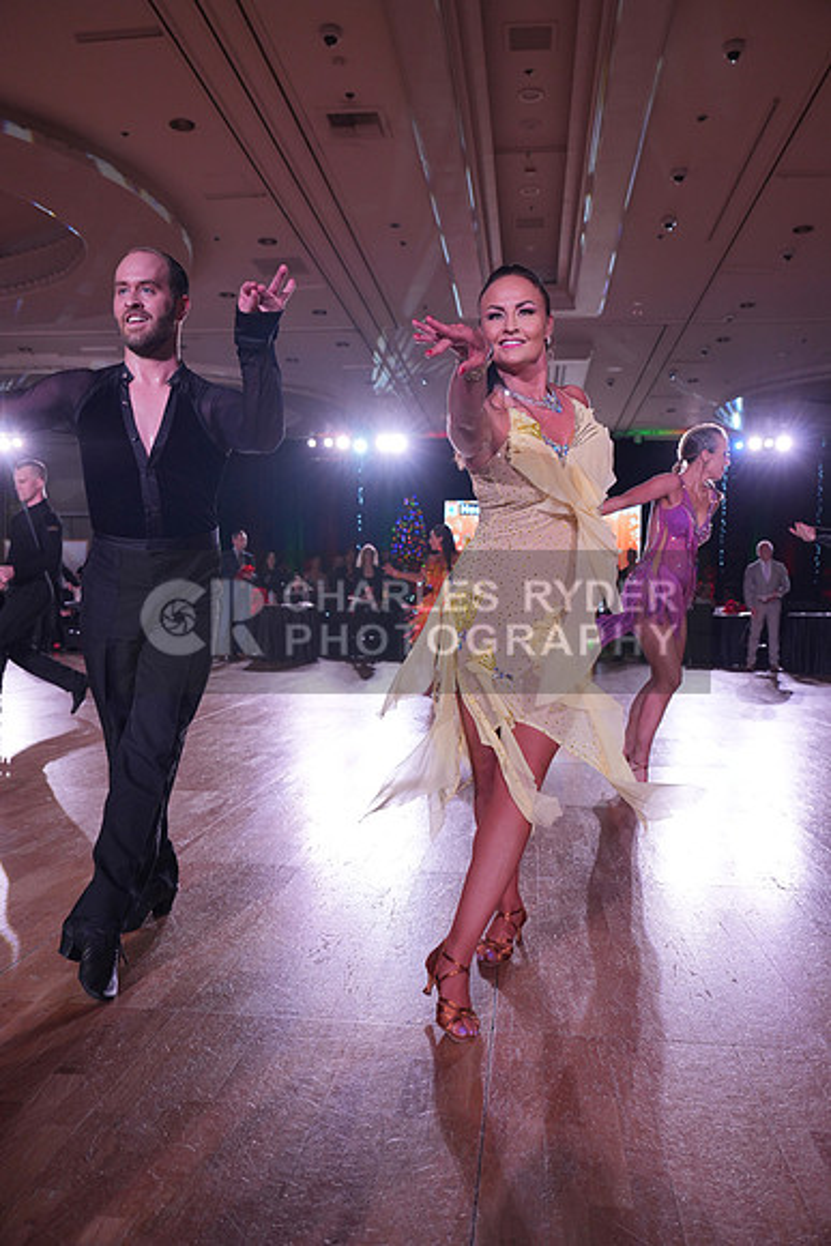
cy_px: 623
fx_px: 1003
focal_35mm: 29
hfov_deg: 45.0
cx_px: 416
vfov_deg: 63.6
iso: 1000
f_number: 4
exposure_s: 1/500
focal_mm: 29
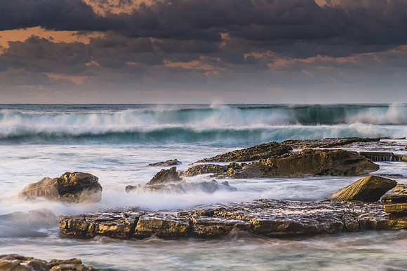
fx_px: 1268
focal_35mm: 112
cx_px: 204
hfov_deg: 18.2
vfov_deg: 12.2
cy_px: 136
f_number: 7.1
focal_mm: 112
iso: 160
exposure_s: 1
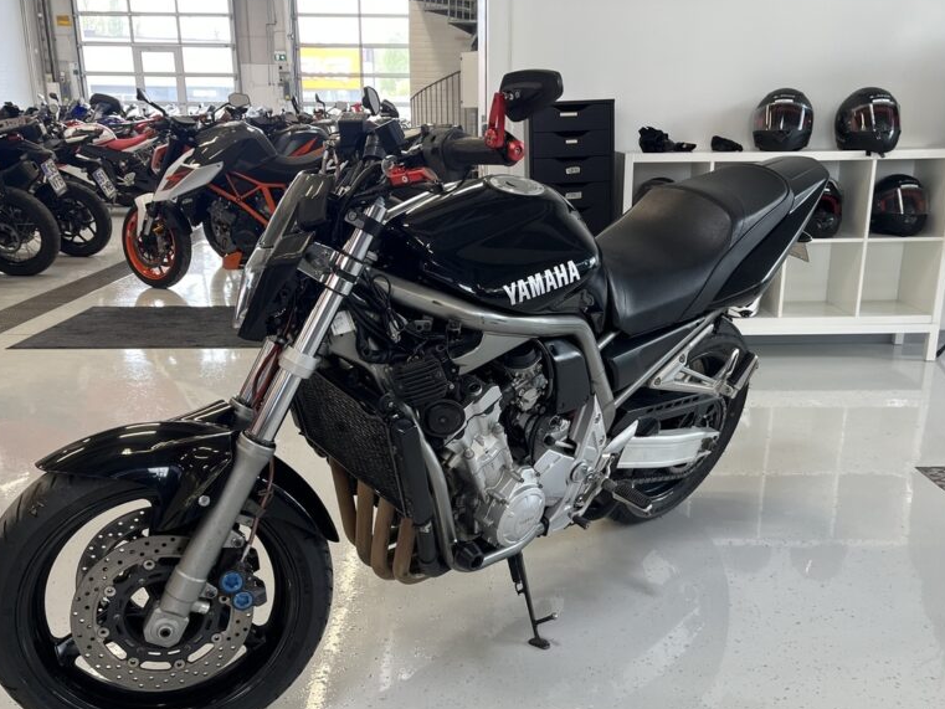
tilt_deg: -19.0
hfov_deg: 52.6
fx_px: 956
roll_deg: -0.5
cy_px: 438
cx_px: 484
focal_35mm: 35
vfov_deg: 40.5
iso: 80
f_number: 1.6
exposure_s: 1/100
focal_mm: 5.1
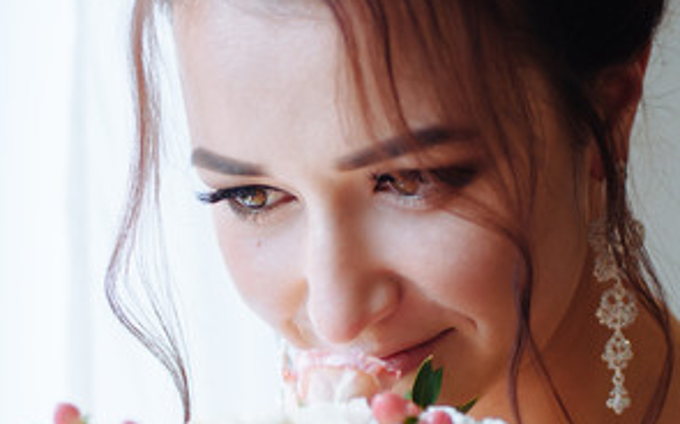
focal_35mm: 107
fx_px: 1982
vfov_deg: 12.2
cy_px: 219
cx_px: 401
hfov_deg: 19.4
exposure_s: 1/640
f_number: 1.8
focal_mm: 35
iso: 250
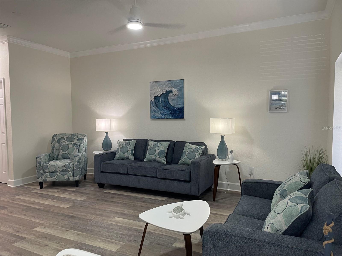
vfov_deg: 53.1
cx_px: 171
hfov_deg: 67.3
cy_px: 128
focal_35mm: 26
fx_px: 257
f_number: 1.6
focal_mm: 4.2
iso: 100
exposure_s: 1/60
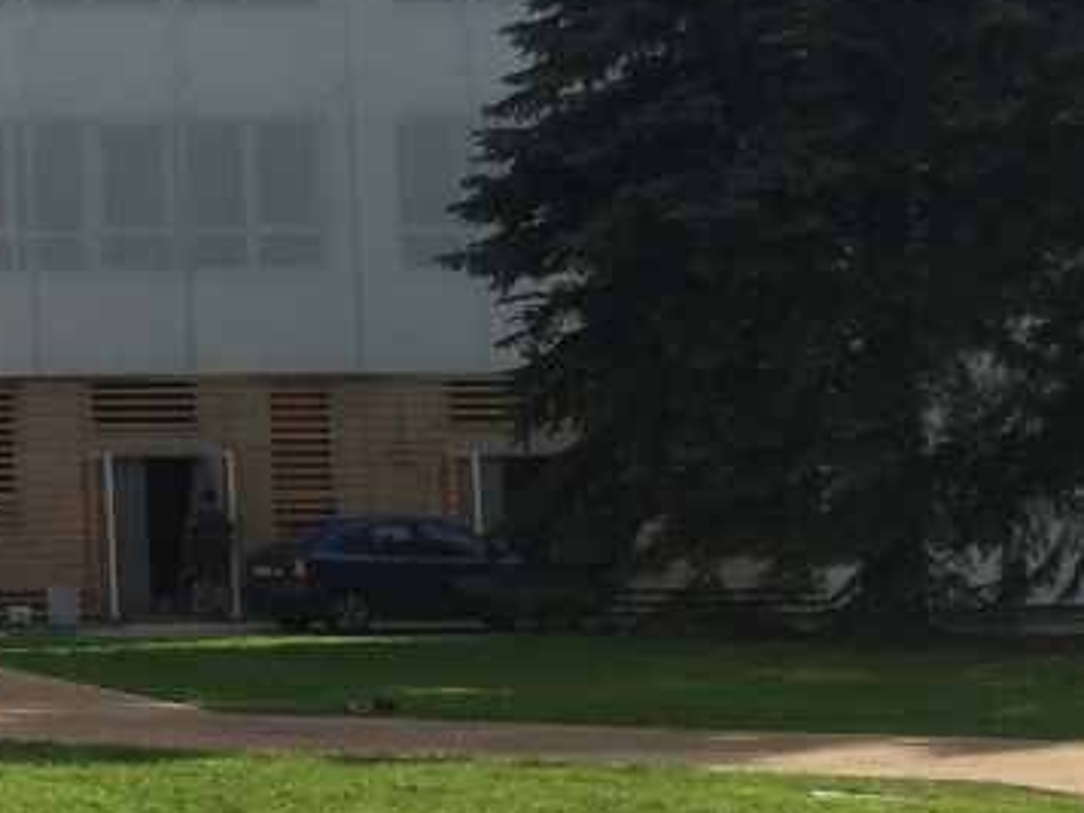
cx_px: -740
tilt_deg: +5.8
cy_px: 201
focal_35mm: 101
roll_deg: +0.8
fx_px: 3163
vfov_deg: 14.6
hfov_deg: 16.8
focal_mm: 4.15
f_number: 2.2
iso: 32
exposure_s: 1/2933
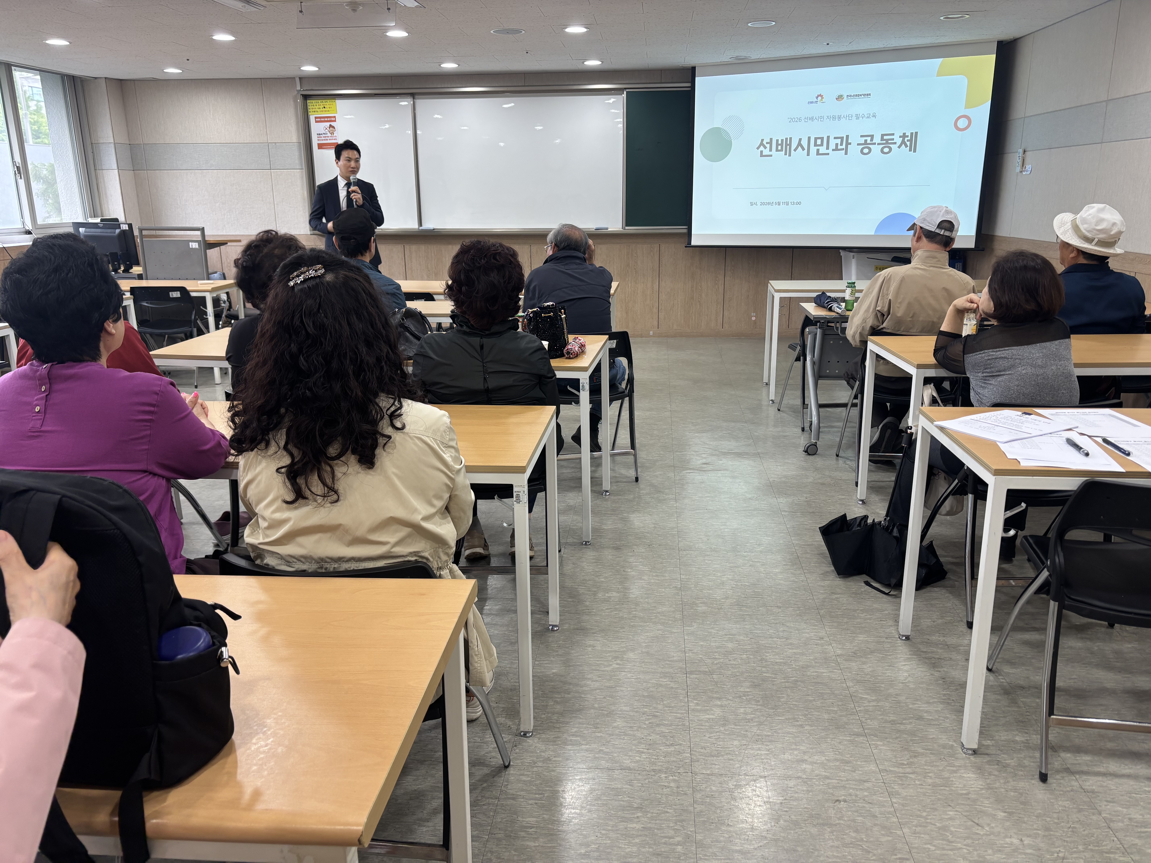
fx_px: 865
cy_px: 432
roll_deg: +0.3
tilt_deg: -15.1
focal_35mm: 26
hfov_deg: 67.3
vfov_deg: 53.1
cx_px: 576
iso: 80
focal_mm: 5.96
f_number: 1.6
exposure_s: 1/60
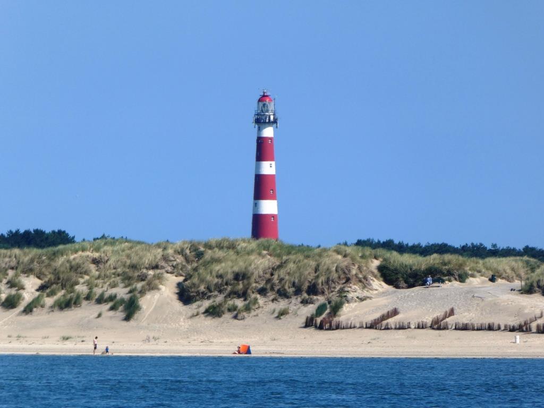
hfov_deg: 2.8
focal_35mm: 720
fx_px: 11315
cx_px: 272
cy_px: 204
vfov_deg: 2.1
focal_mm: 129
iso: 80
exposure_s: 1/400
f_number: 6.4
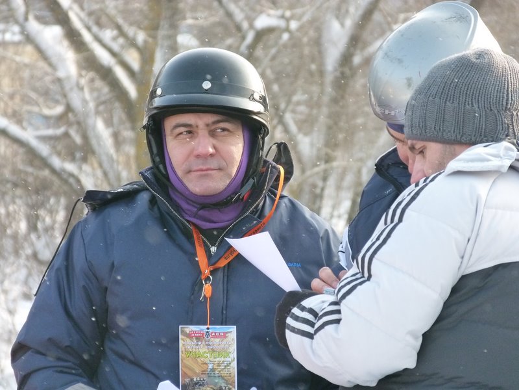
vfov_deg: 5.0
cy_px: 195
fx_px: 4453
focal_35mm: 297
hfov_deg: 6.7
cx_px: 260
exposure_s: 1/320
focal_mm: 53.5
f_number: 4
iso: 400
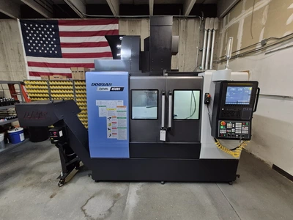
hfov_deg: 106.2
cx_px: 146
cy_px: 110
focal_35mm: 13
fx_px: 110
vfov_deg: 89.9
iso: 320
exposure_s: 1/60
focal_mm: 1.74
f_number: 2.2
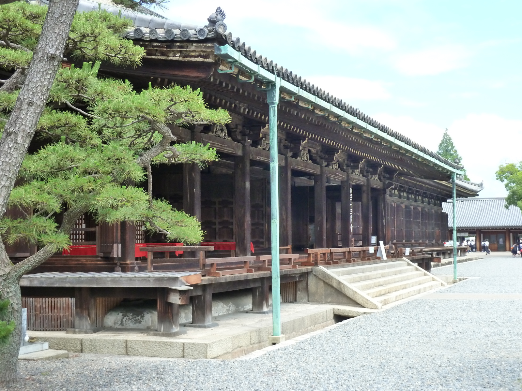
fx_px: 829
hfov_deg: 34.9
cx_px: 261
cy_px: 196
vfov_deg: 26.6
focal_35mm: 55
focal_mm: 9.1
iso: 200
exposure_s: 1/200
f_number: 3.9
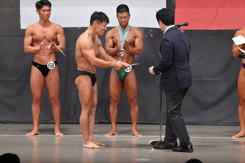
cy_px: 82
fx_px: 1476
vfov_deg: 6.3
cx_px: 122
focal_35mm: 217
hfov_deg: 9.5
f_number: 5.6
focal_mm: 145
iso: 6400
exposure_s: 1/400
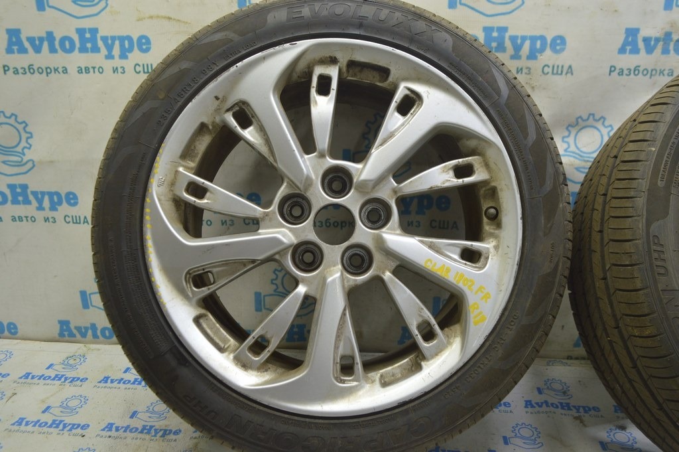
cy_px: 226
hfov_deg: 62.0
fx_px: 565
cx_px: 340
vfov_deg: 43.5
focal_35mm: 30
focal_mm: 20
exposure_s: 1/20
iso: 400
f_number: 5.6
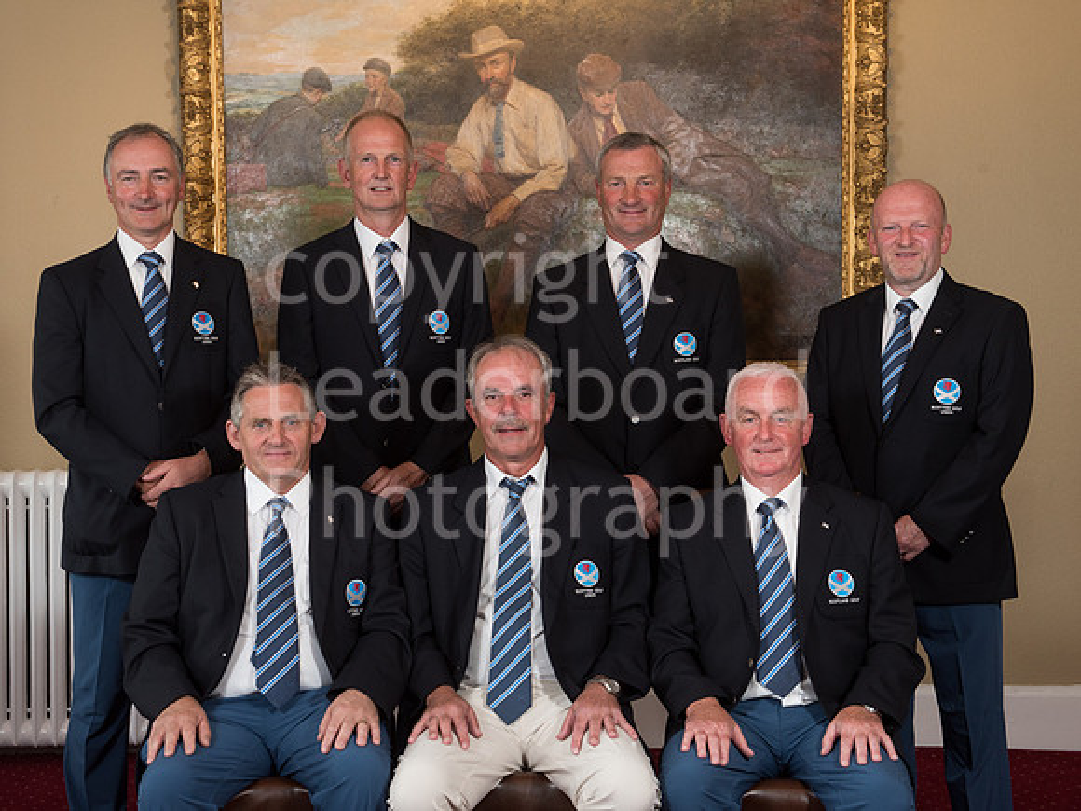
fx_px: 1953
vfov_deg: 23.5
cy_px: 386
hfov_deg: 30.9
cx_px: 475
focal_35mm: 63
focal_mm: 55
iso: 800
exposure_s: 1/80
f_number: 7.1
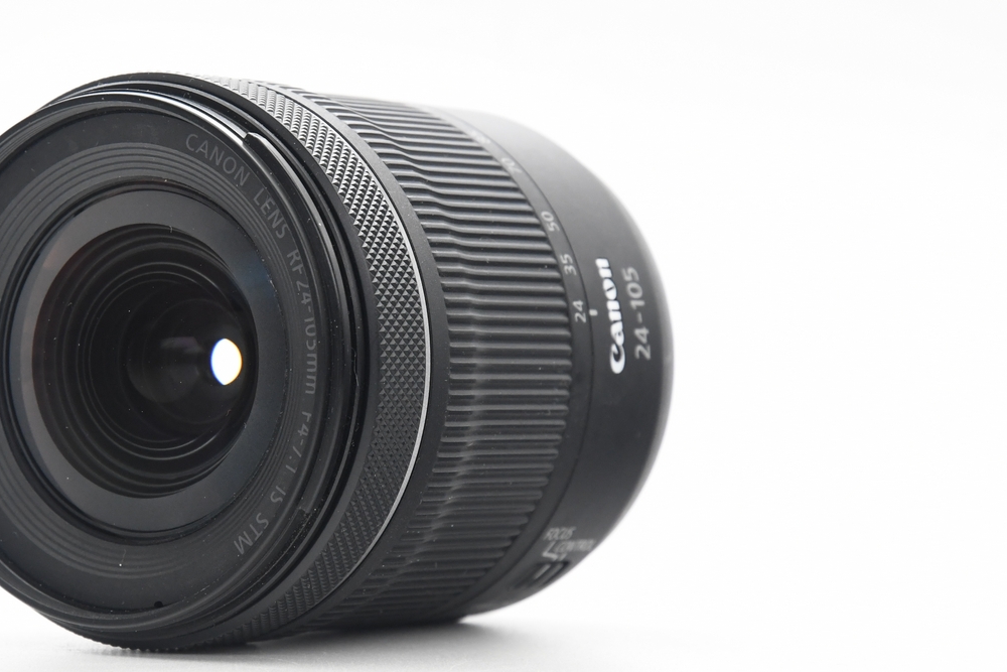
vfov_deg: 7.6
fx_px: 5035
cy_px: 359
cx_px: 295
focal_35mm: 180
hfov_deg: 11.4
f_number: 8
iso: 1600
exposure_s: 1/125
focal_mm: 80
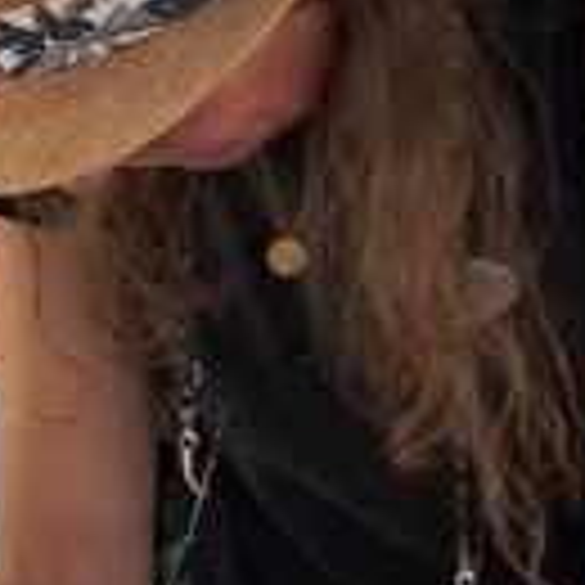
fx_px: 3595
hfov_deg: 8.4
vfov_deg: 9.2
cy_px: 644
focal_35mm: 188
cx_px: -860
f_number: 1.8
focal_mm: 4
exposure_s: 1/50
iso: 50
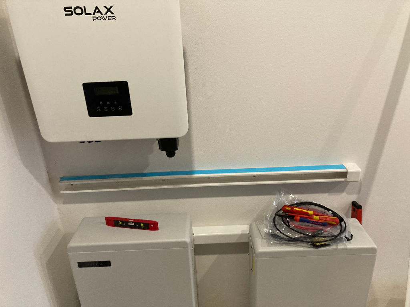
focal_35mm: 28
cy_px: 154
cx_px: 205
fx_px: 332
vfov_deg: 49.7
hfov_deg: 63.4
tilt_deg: -24.0
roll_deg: +2.8
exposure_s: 1/60
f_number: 1.8
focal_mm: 3.99
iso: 320
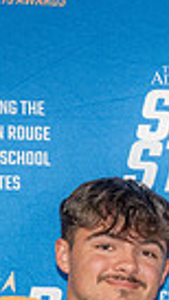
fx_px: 1666
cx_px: 452
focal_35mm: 209
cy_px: 415
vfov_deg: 10.1
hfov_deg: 5.5
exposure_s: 1/160
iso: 320
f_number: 3.2
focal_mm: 47
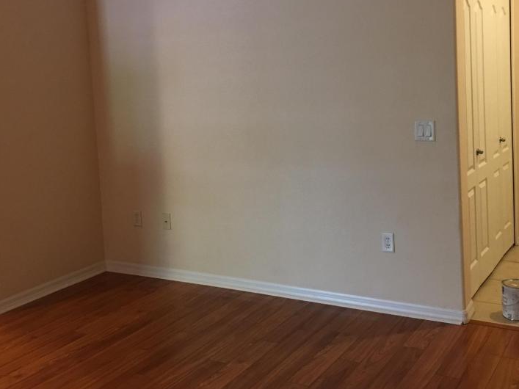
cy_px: 135
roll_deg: +3.0
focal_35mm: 42
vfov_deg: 34.1
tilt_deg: -4.7
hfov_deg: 44.6
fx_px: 630
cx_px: 303
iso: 100
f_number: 2.2
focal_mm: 4.15
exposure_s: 1/17
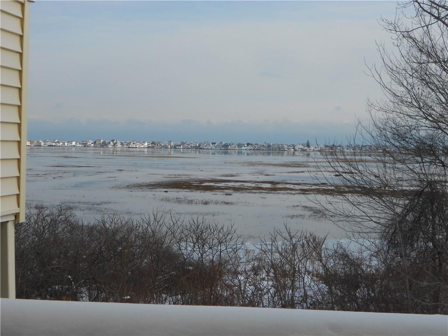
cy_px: 168
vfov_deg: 22.3
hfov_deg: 29.4
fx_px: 854
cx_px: 224
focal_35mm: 66
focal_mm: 11.6
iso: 80
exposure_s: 1/800
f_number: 5.3
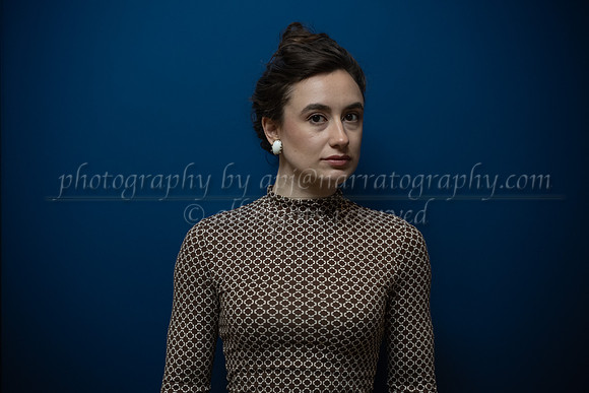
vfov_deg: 18.2
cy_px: 196
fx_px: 1227
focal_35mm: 75
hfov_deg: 27.0
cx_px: 294
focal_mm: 75
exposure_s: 1/1250
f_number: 2.8
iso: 1600
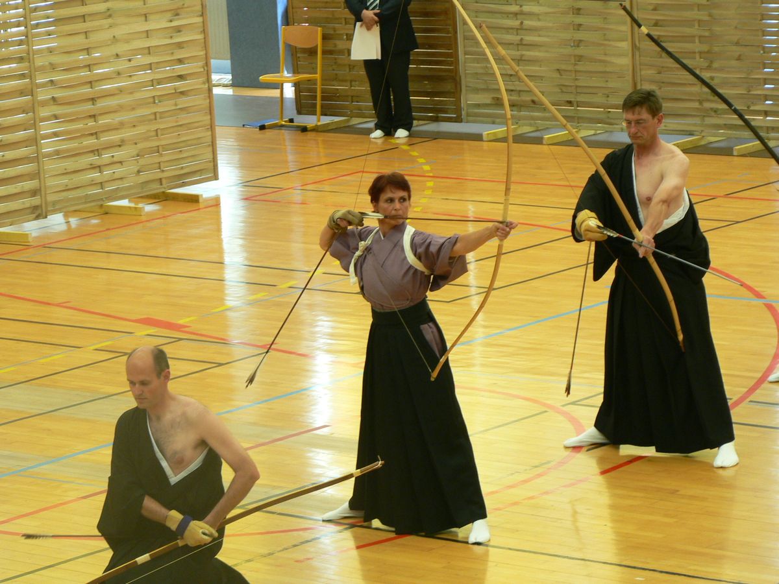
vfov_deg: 8.7
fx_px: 3848
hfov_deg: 11.6
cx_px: 390
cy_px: 292
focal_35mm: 171
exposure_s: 1/20
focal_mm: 28.6
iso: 100
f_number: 3.3
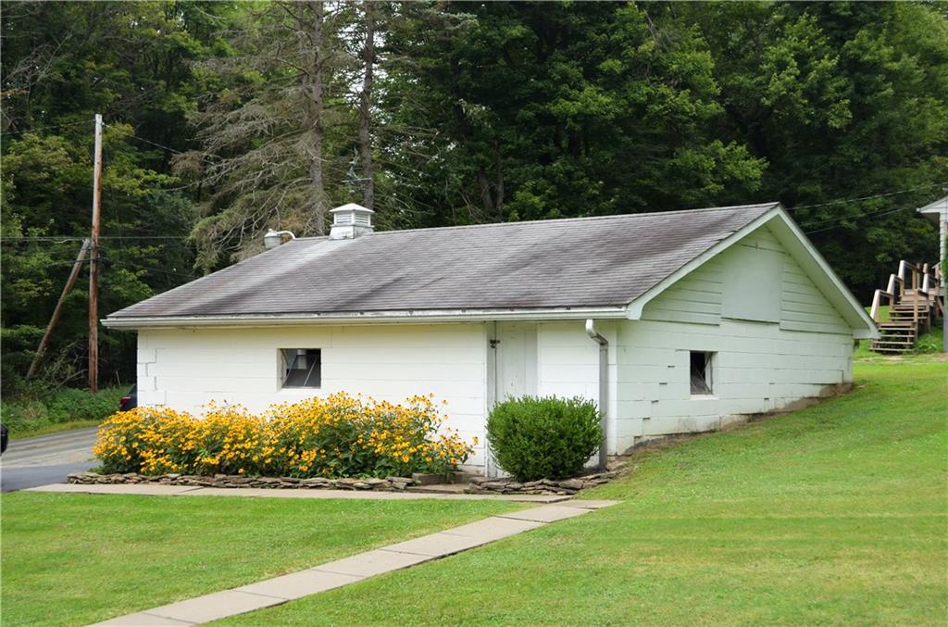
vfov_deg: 27.9
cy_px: 314
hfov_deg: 41.2
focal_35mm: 48
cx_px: 474
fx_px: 1261
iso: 250
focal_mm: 32
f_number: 5.6
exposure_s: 1/125
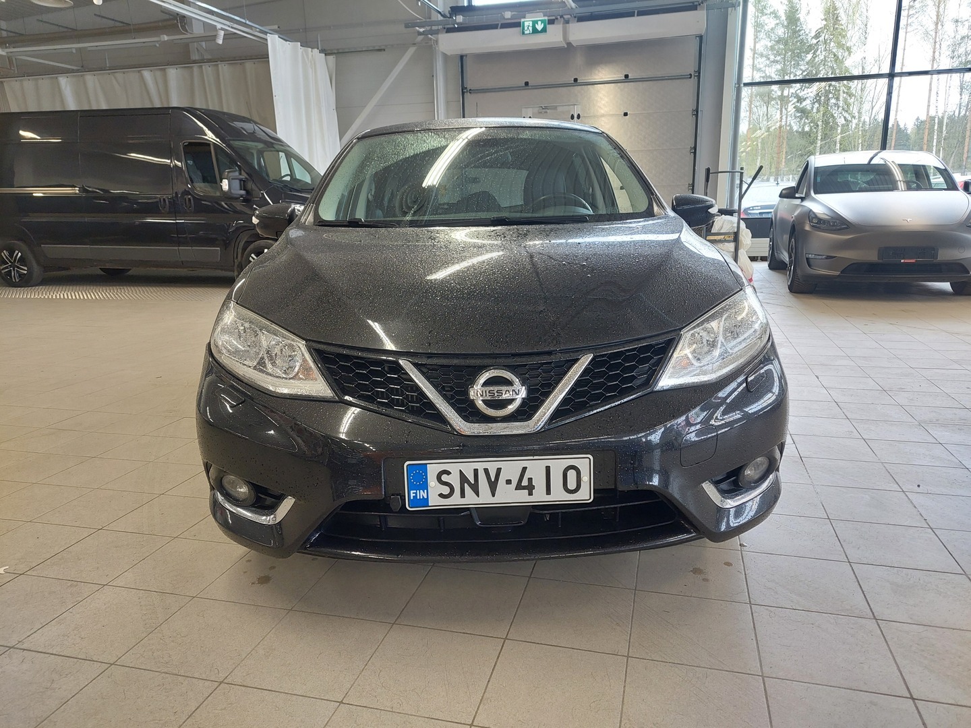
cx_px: 486
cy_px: 364
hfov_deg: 69.4
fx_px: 701
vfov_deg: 54.9
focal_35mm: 25
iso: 100
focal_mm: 5.23
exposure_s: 1/50
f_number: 1.8
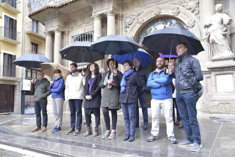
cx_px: 118
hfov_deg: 58.7
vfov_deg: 41.1
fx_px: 209
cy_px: 78
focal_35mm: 32
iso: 800
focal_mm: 32
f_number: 4
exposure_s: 1/100
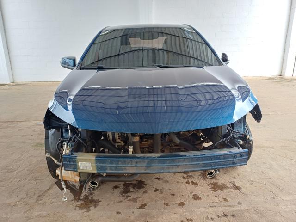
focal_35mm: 25
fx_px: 214
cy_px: 111
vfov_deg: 54.9
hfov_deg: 69.4
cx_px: 148
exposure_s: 1/100
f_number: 1.8
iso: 80
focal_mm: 4.65
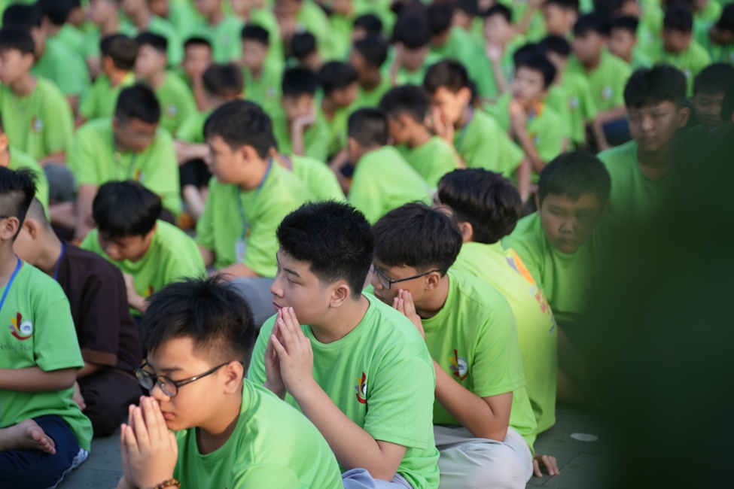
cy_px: 244
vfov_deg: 14.3
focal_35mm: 96
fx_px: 1957
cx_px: 367
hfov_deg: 21.2
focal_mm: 96
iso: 320
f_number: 2.8
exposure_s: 1/500
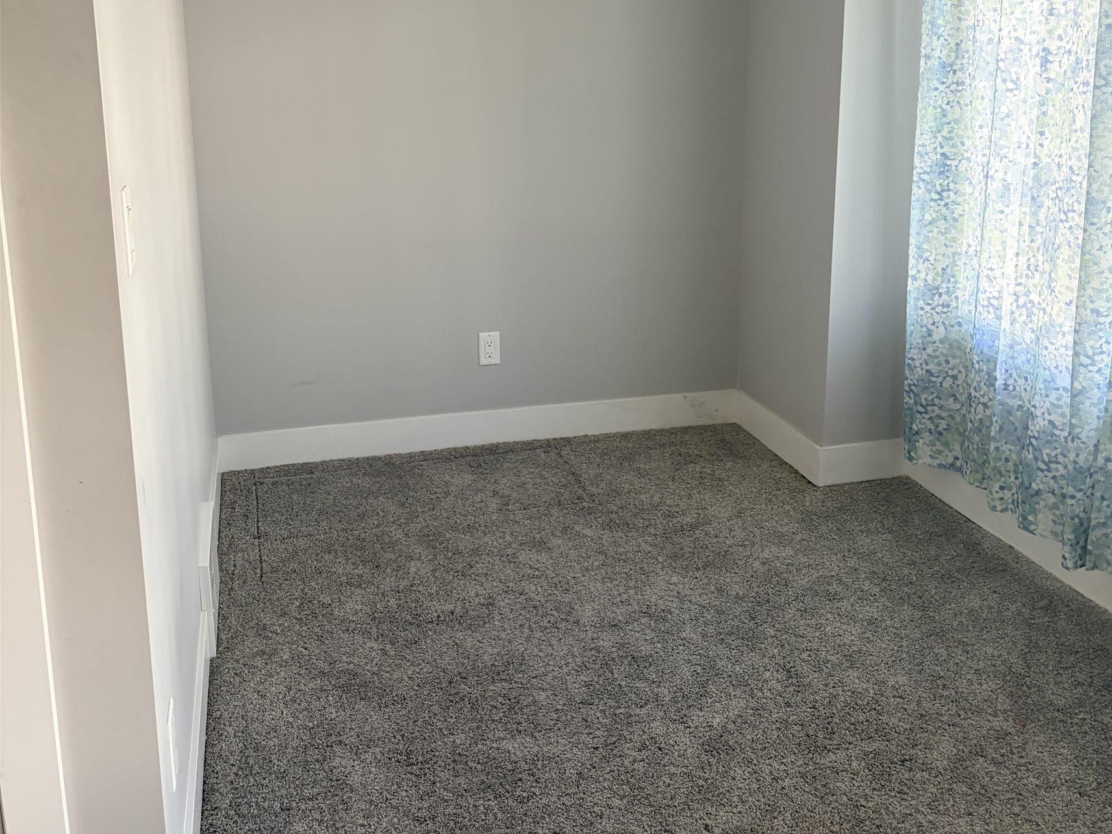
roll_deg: +0.7
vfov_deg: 40.2
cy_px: 279
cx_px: 561
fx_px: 1124
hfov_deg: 52.6
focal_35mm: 35
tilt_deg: -11.5
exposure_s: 1/90
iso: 125
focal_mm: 5.96
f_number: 1.6
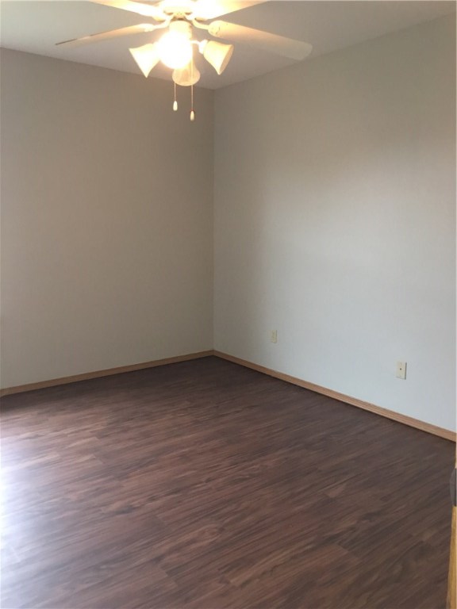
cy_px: 304
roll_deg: +0.0
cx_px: 228
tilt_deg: -9.4
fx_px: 510
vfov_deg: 61.7
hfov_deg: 48.2
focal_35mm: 29
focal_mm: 4.15
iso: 200
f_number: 2.2
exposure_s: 1/16
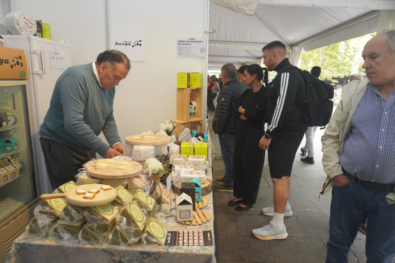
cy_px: 132
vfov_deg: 53.1
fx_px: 263
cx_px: 198
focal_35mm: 24
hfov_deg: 73.8
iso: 1000
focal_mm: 16
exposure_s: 1/160
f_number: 4
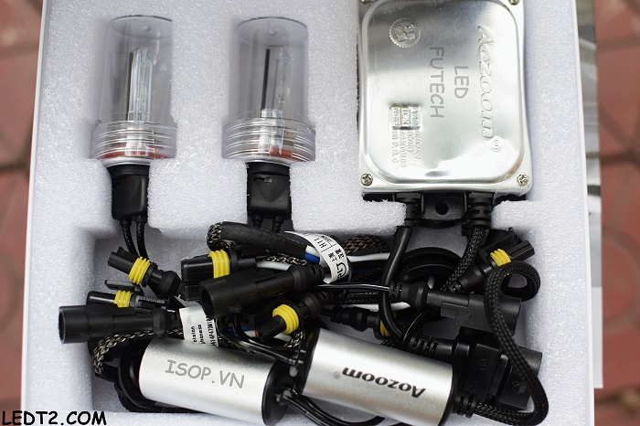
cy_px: 213
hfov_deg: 37.9
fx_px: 933
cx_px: 320
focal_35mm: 52
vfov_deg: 25.7
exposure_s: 1/400
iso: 640
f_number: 2.8
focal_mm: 35
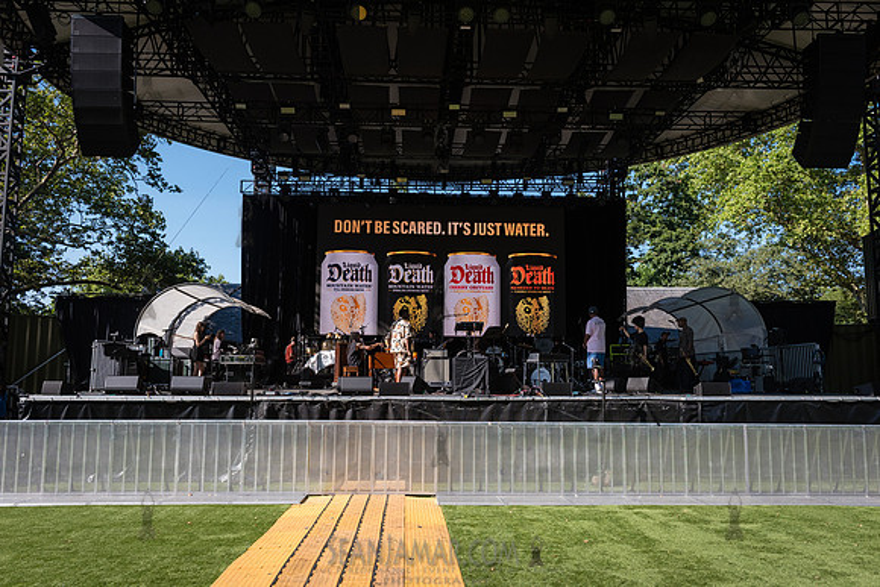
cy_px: 294
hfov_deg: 63.6
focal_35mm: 29
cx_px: 440
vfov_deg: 45.0
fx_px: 709
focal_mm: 29
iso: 1000
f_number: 8
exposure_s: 1/1250
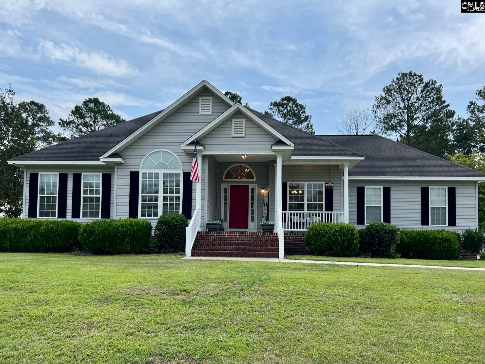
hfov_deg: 67.3
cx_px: 242
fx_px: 364
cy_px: 182
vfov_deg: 53.0
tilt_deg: +8.0
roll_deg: -0.6
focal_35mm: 26
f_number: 1.5
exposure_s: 1/2083
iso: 50
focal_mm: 5.7
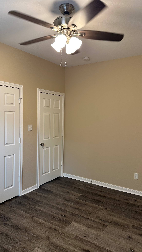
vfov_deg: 69.9
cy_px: 126
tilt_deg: -4.4
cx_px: 66
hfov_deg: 42.9
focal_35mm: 27
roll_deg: -1.5
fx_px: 181
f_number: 1.78
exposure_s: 1/60
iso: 125
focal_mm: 6.86
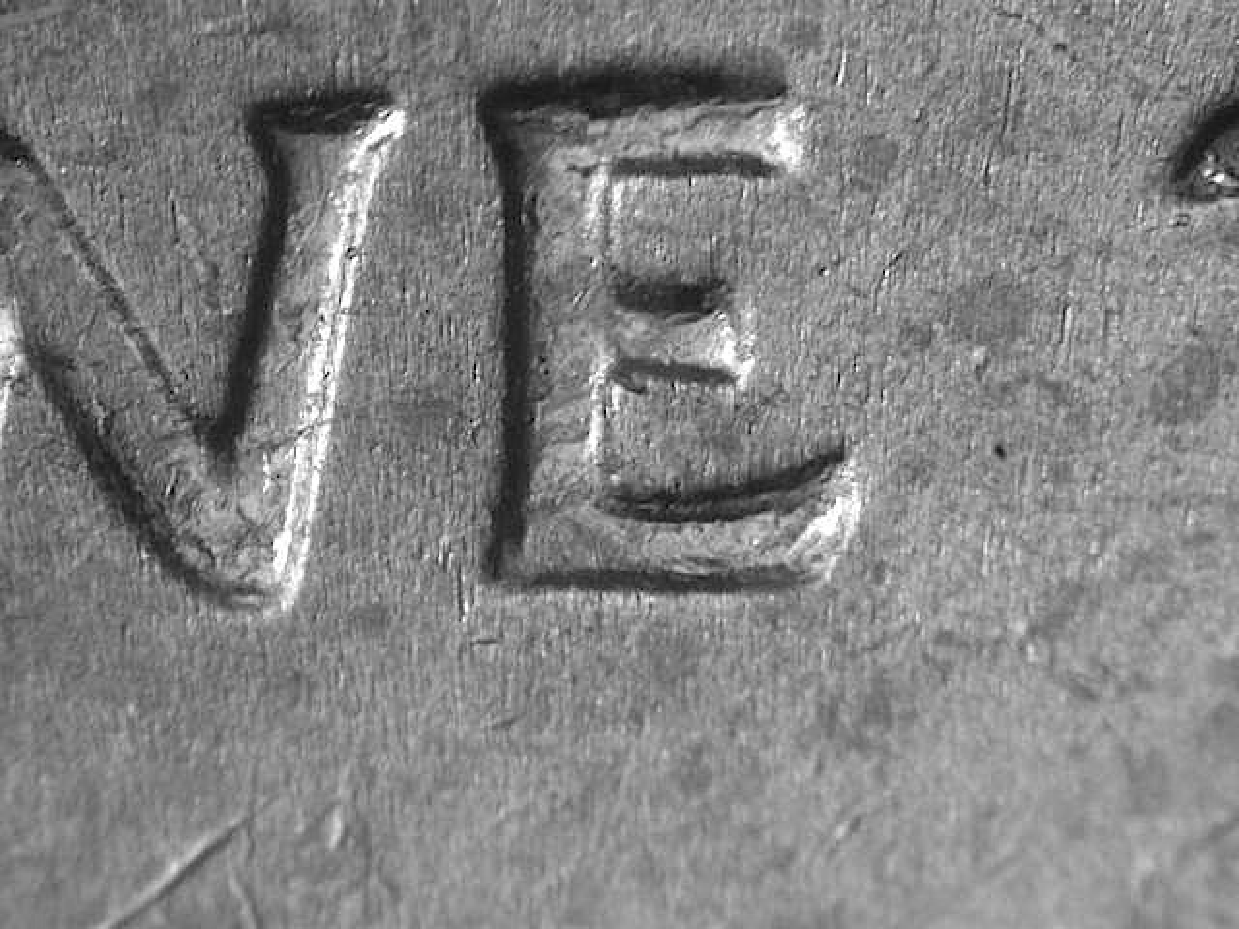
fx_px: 5512
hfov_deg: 12.8
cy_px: 464
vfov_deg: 9.6
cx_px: 620
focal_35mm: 154
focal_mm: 32
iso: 100
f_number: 5.1
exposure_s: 1/6.3
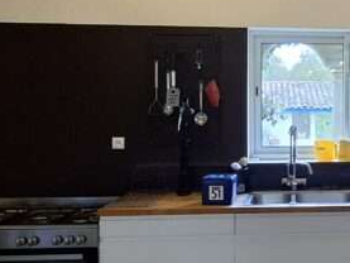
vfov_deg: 30.3
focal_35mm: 48
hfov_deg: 35.4
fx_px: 486
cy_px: 124
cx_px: 360
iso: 160
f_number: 2.2
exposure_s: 1/33
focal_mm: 1.74
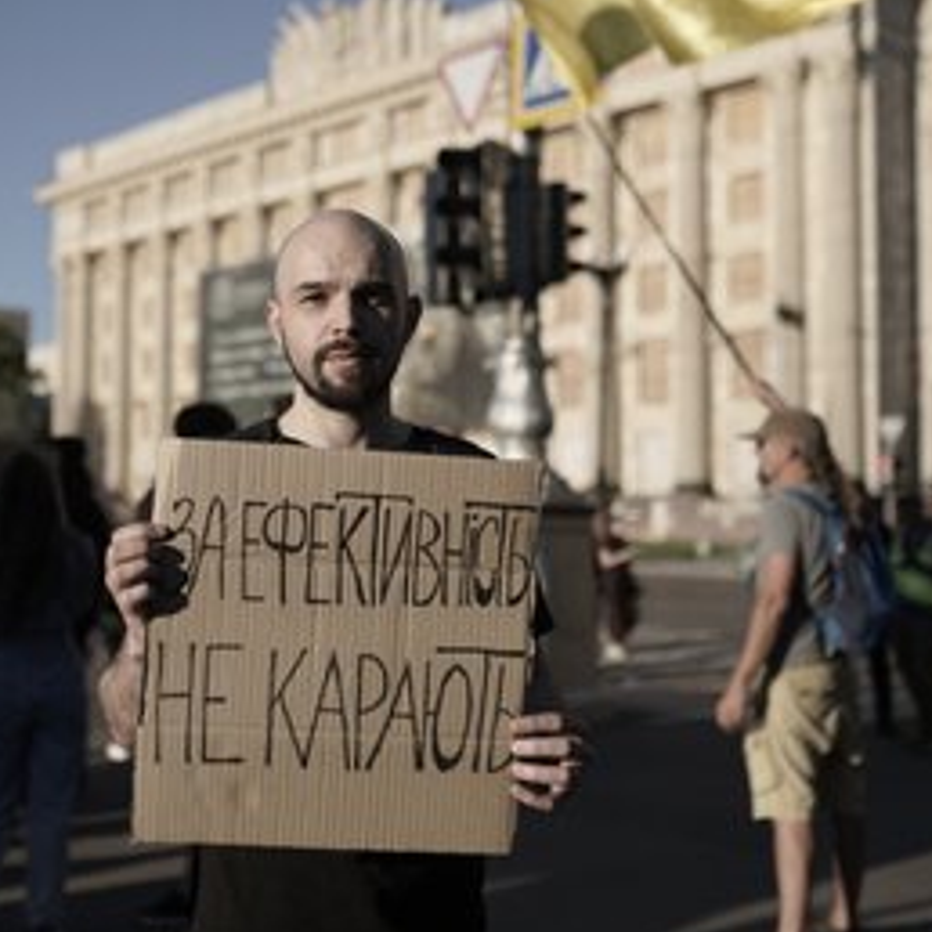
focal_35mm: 46
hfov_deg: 36.6
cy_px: 473
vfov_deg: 36.8
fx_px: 1401
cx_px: 350
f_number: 2
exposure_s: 1/6400
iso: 200
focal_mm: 35
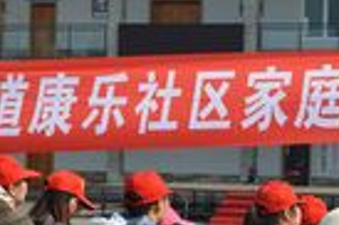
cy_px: 209
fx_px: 1494
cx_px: 317
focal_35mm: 159
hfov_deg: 12.8
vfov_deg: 8.6
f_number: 8
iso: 125
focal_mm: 29
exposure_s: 1/250
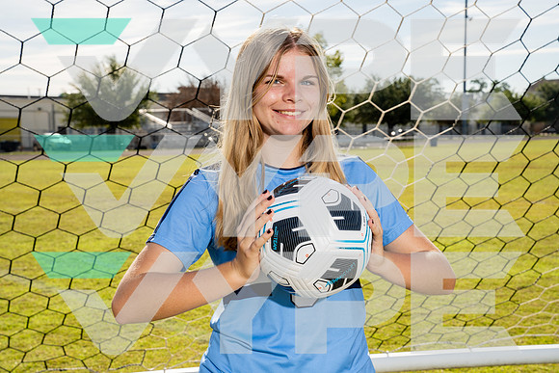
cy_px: 186
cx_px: 280
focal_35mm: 56
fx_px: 870
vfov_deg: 24.2
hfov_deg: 35.6
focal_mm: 56
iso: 200
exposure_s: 1/250
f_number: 11
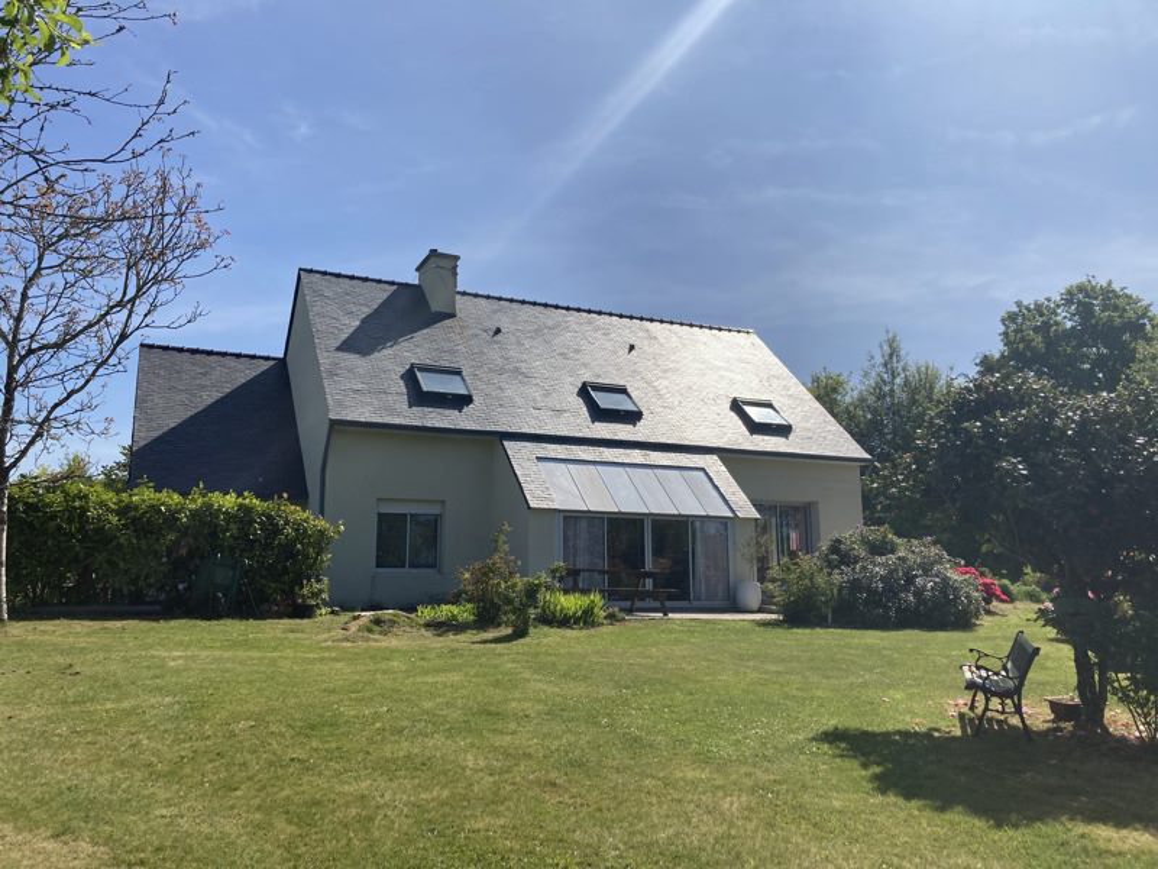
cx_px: 579
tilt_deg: +11.4
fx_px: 937
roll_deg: +0.5
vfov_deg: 49.7
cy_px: 434
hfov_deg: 63.4
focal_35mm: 28
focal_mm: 3.99
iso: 20
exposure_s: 1/4000
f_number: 1.8
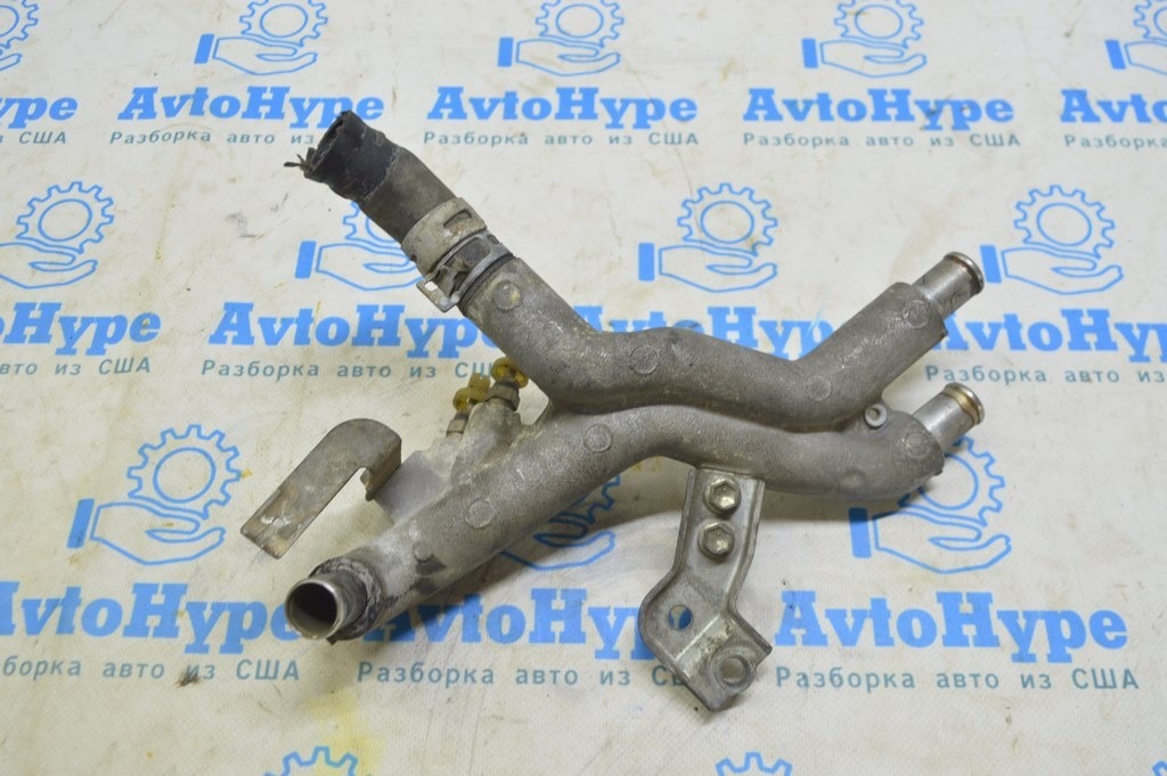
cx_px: 584
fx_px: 1117
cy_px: 388
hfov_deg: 55.1
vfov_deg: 38.3
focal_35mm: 34
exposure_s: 1/20
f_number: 5.6
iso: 400
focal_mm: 23
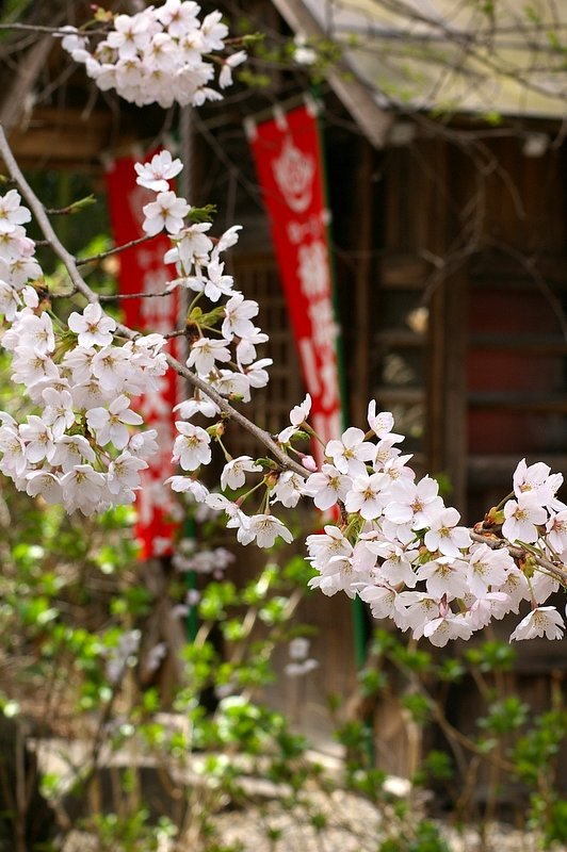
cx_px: 284
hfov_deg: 13.0
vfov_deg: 19.5
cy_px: 426
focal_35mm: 105
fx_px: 2485
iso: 200
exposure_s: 1/60
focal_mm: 70
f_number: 11
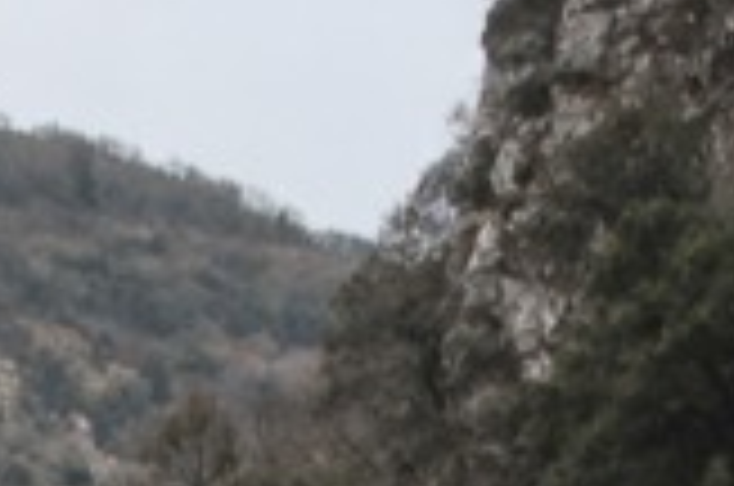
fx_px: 5006
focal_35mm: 246
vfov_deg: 5.3
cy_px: 1318
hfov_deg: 8.3
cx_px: -153
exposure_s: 1/80
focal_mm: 40
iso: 320
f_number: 11
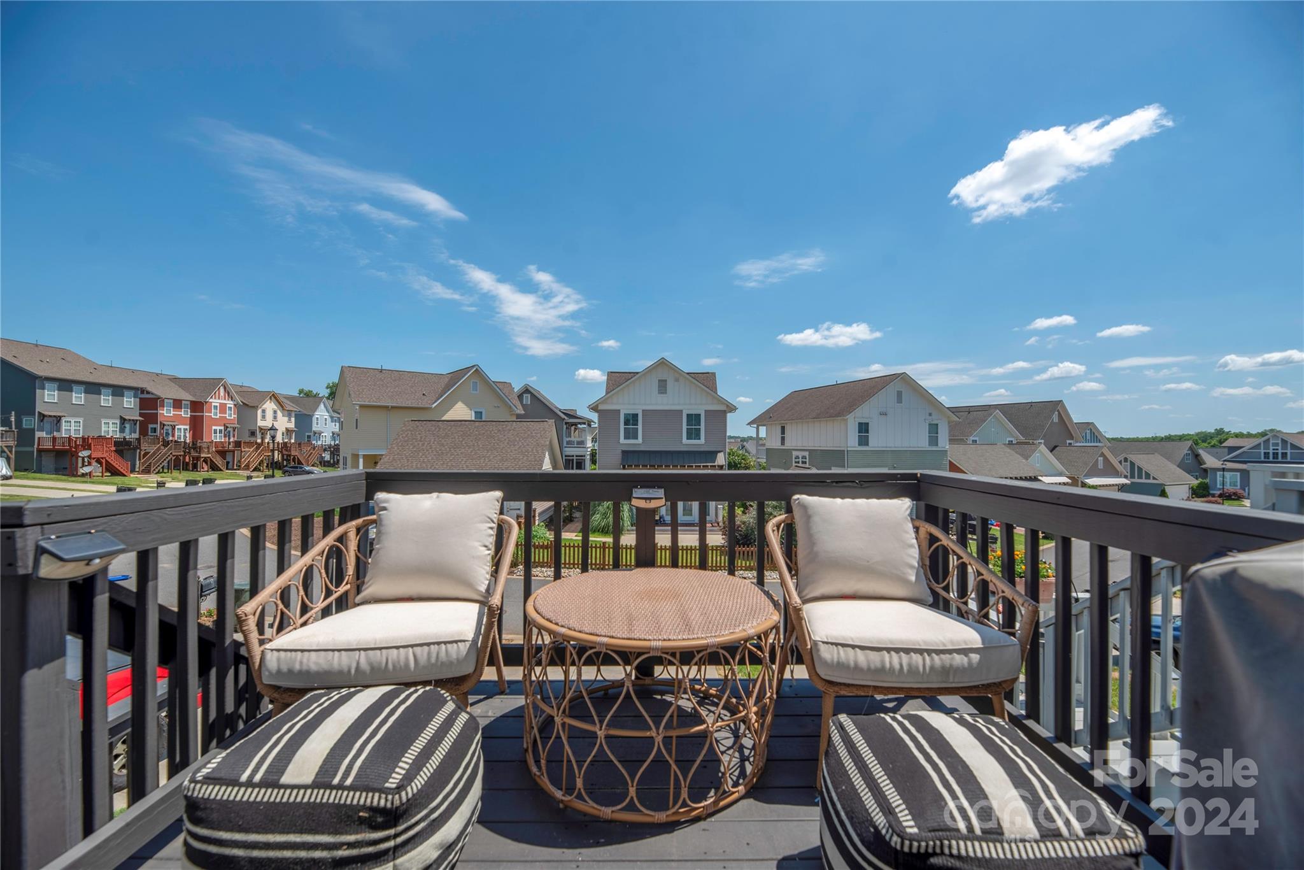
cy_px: 435
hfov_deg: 104.2
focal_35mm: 14
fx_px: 507
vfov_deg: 81.2
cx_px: 652
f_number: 6.3
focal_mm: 14
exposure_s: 1/4000
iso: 100
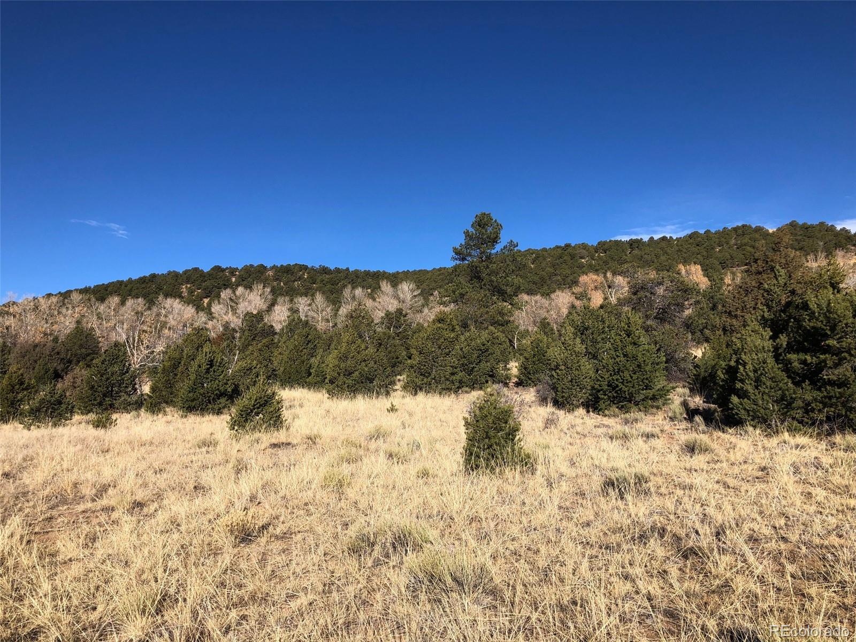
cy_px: 321
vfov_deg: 49.7
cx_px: 428
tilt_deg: +8.2
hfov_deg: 63.4
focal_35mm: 28
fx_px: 692
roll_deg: +0.6
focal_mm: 3.99
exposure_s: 1/2088
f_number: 1.8
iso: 20
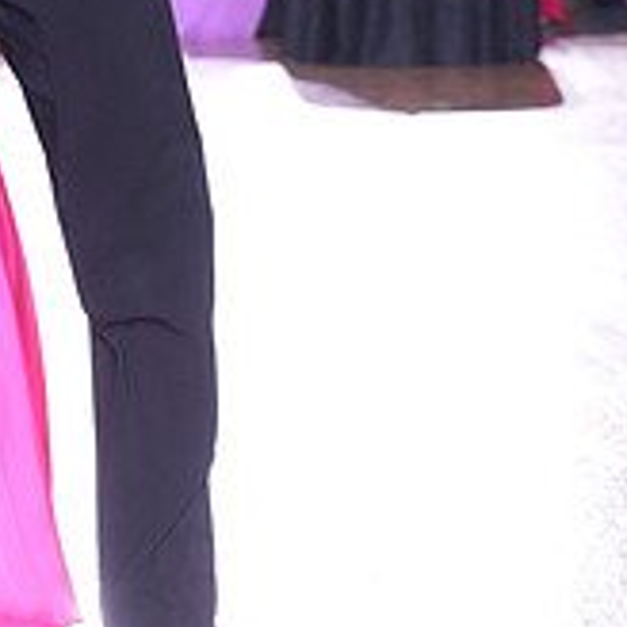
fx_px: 3504
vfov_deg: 10.0
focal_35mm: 171
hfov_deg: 10.1
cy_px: -233
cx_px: -94
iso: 5000
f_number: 4.5
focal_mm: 57
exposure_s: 1/320
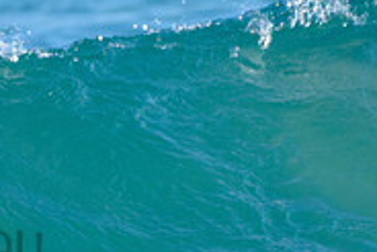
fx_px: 20195
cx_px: -243
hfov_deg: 1.1
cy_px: 158
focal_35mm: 1927
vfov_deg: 0.7
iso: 320
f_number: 5.6
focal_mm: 500
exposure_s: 1/2000
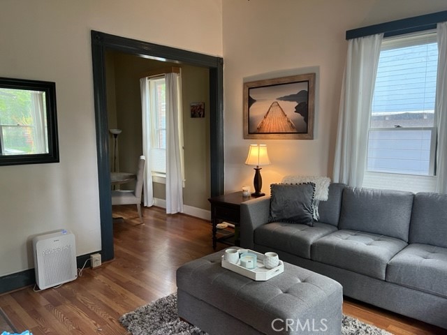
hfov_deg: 67.3
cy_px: 168
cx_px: 224
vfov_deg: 53.1
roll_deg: +0.3
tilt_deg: -8.1
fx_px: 336
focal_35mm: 26
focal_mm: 5.7
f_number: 1.5
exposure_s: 1/60
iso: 80
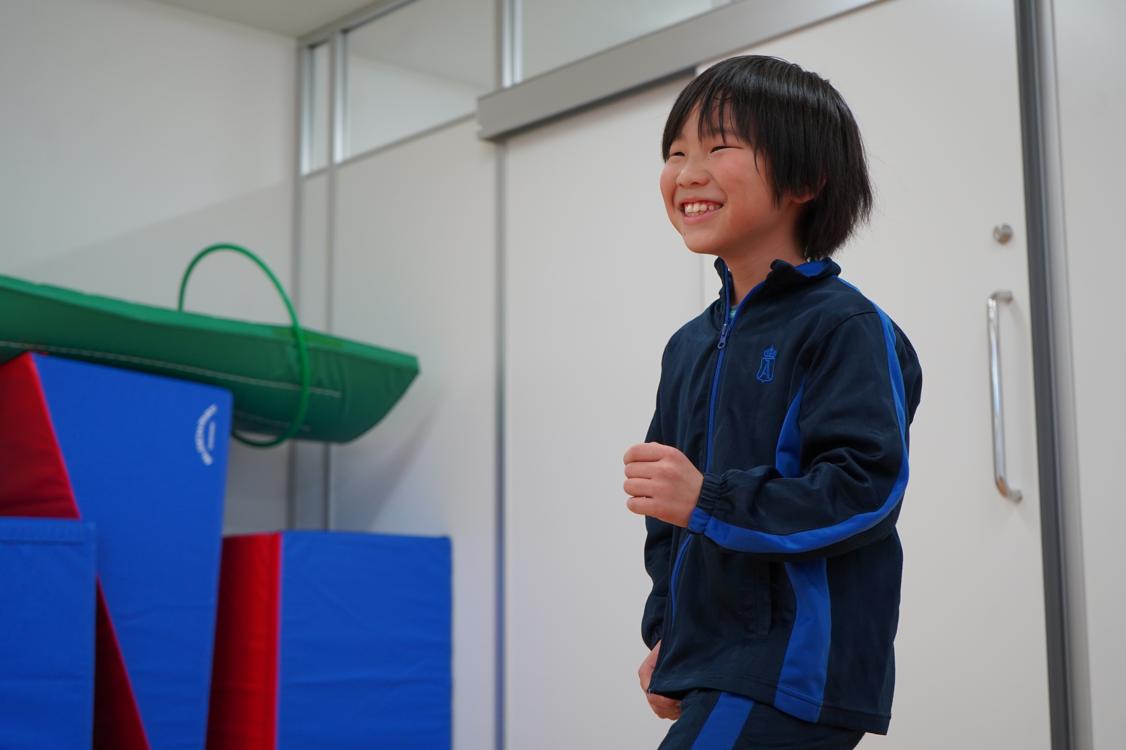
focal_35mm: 50
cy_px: 375
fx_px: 1564
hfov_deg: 39.6
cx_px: 563
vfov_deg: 27.0
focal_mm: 50
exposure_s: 1/160
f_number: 4.5
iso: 1000
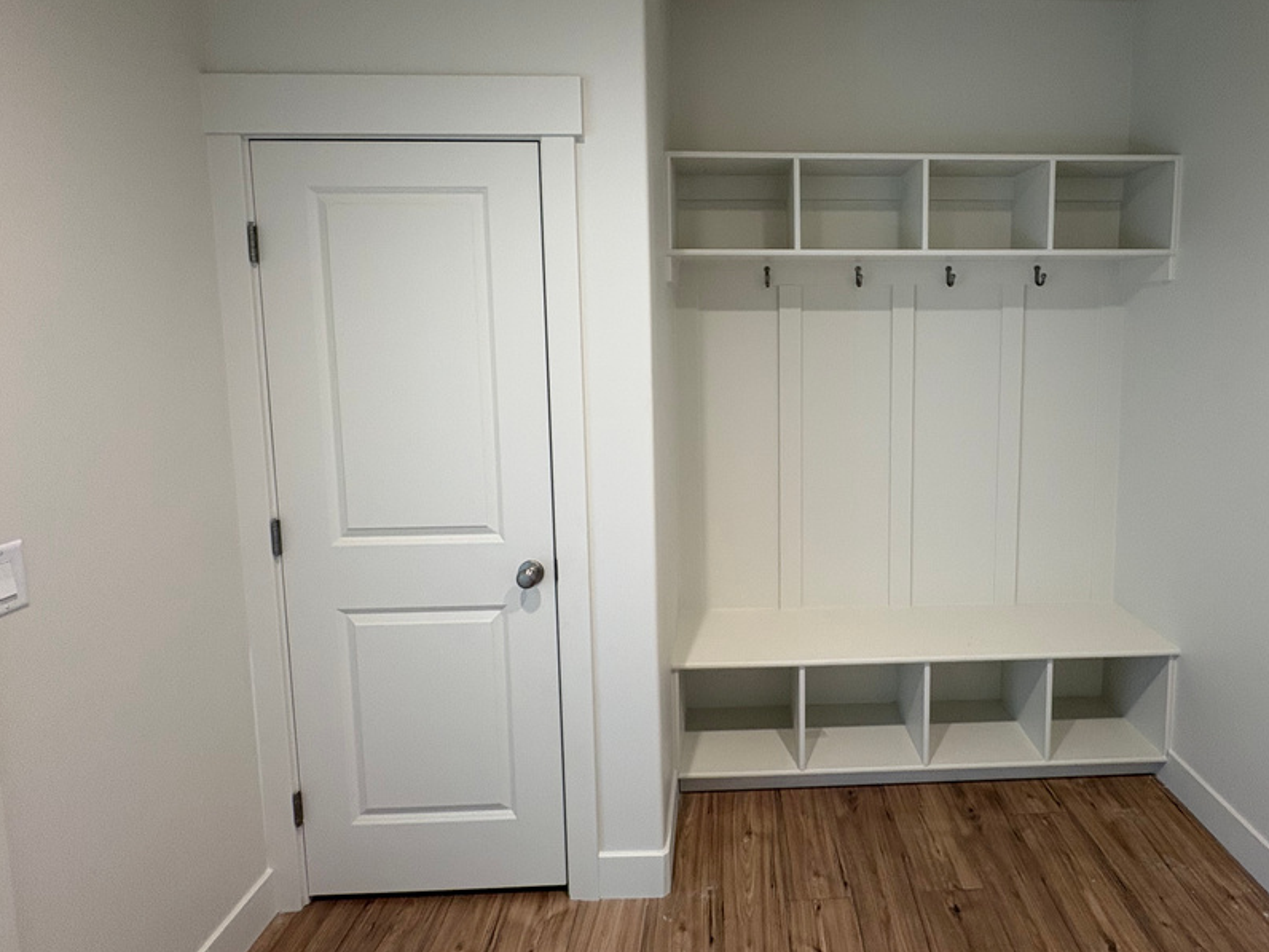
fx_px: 660
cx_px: 760
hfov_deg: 86.7
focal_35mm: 18
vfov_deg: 70.9
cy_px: 381
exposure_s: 1/120
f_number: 2.2
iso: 200
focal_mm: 2.22
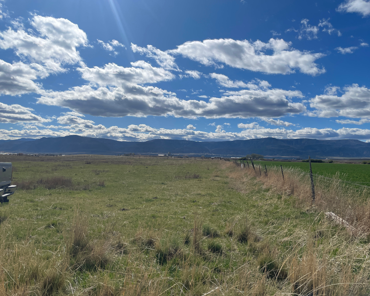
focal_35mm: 28
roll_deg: -1.5
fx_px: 307
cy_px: 144
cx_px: 195
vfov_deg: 51.5
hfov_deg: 62.2
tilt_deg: +2.9
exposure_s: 1/13333
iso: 32
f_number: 1.6
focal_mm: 4.2
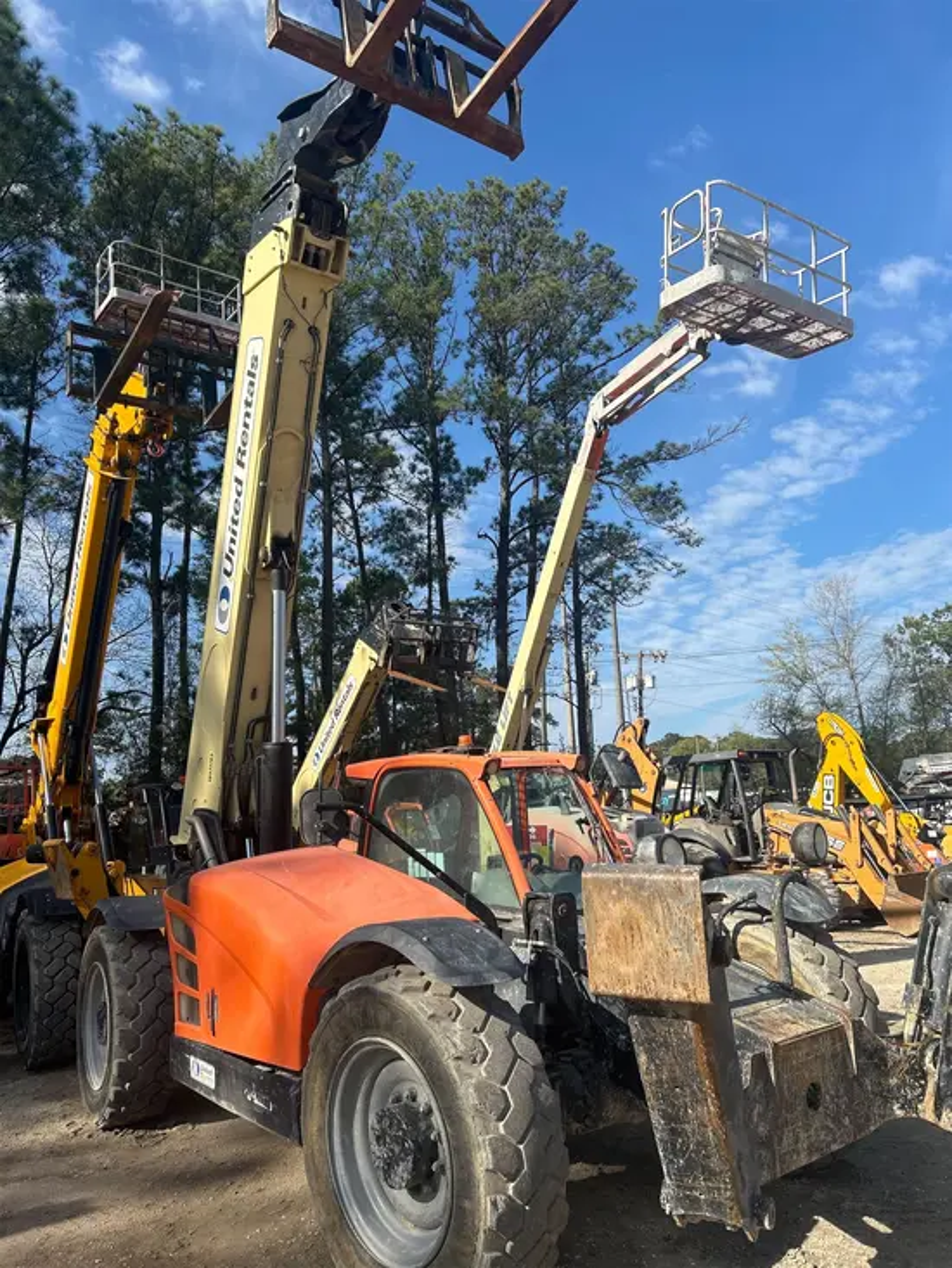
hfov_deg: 53.1
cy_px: 634
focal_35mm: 26
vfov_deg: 67.3
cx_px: 476
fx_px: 953
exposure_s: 1/3571
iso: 50
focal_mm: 5.7
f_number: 1.5
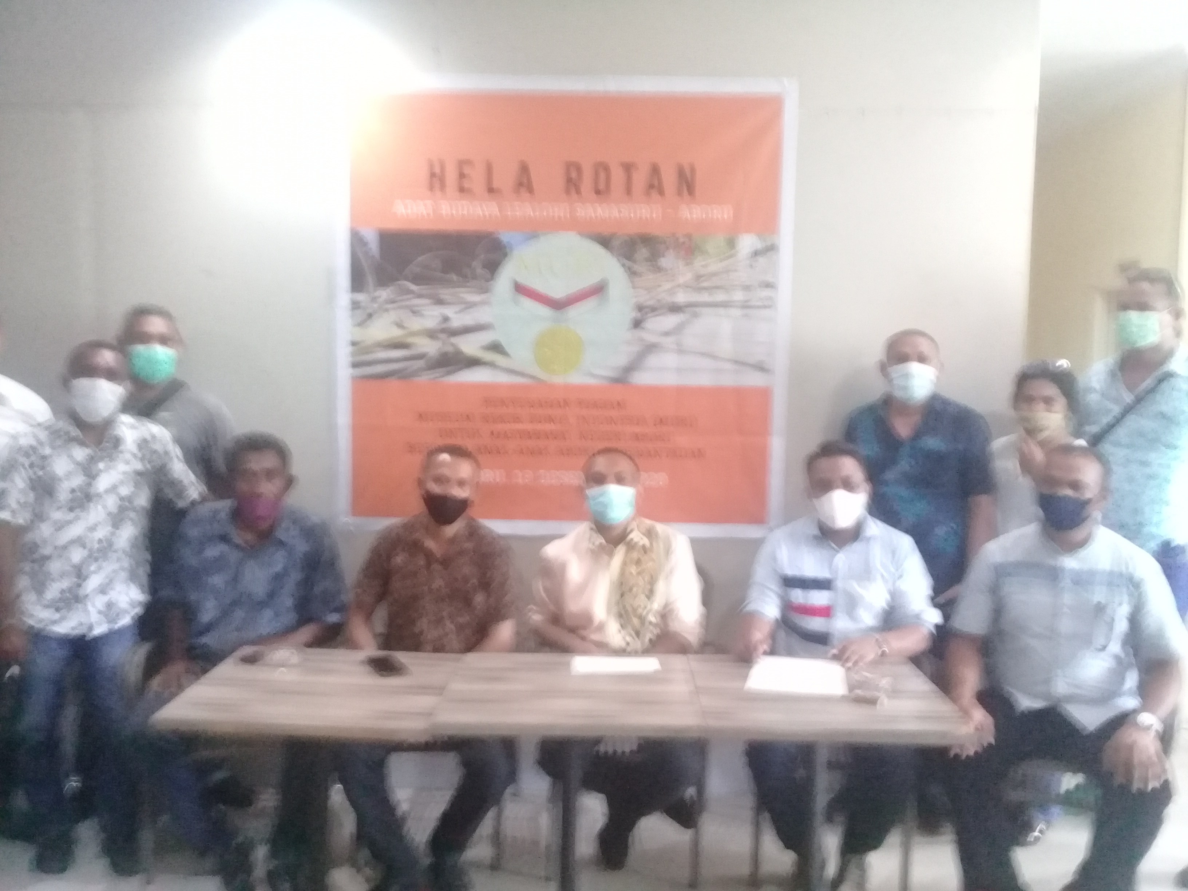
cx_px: 594
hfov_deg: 58.4
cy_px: 446
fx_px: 1064
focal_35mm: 31
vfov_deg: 45.4
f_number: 2.2
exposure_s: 1/17
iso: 640
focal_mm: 3.3
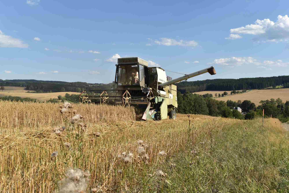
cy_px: 96
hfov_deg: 55.1
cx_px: 144
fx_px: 277
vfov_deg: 38.4
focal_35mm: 34
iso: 100
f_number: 9
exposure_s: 1/250
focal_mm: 23
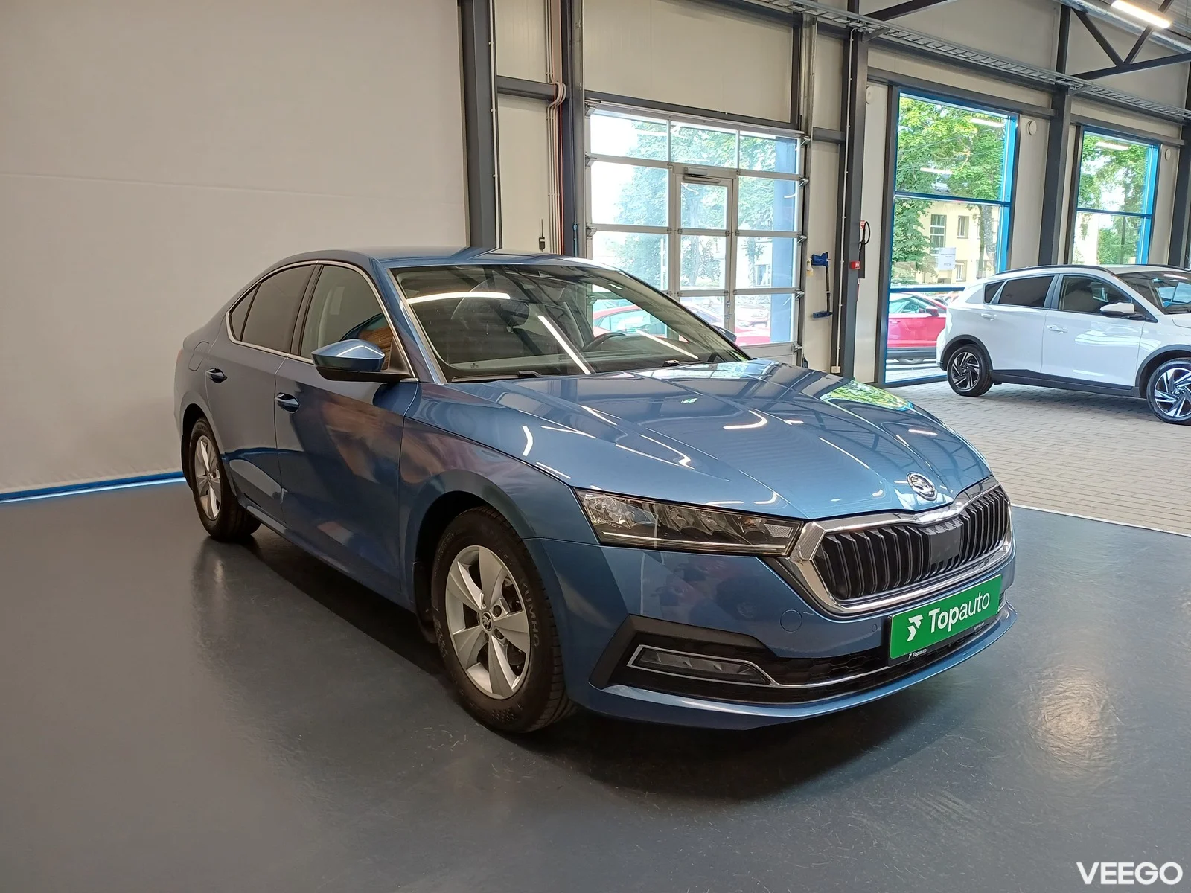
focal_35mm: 25
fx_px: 860
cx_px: 596
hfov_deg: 69.4
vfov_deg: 54.9
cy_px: 446
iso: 200
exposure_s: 1/50
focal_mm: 4.65
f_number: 1.8
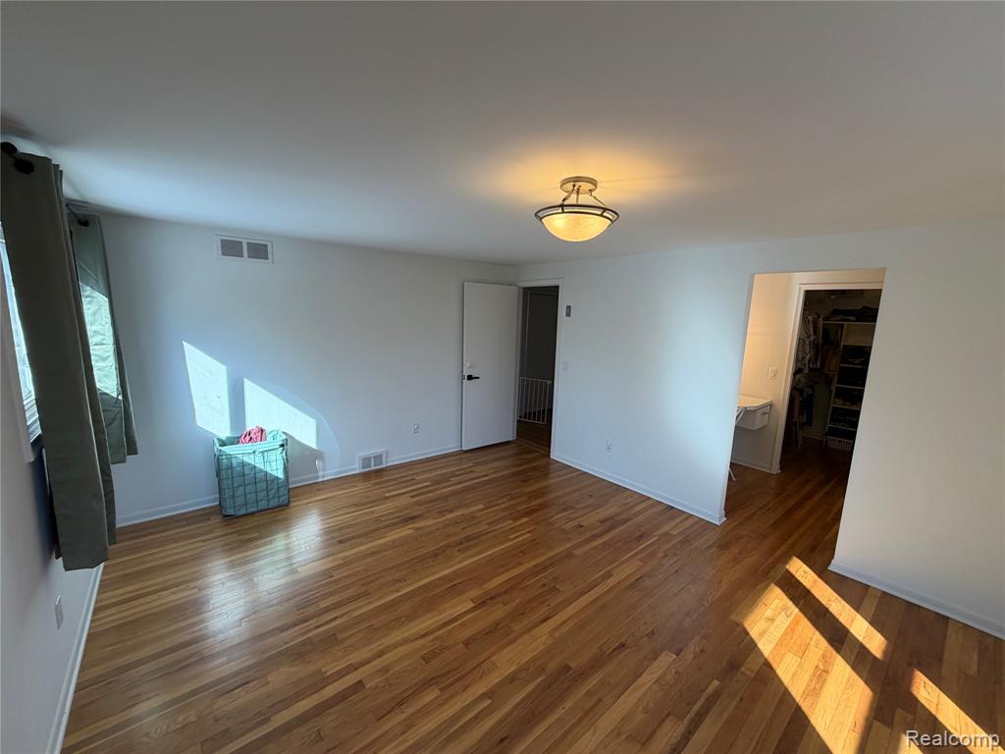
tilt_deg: -7.5
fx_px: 406
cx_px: 502
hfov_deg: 102.1
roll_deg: -1.3
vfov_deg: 85.7
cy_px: 377
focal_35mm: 14
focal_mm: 2.22
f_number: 2.2
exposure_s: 1/120
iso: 64
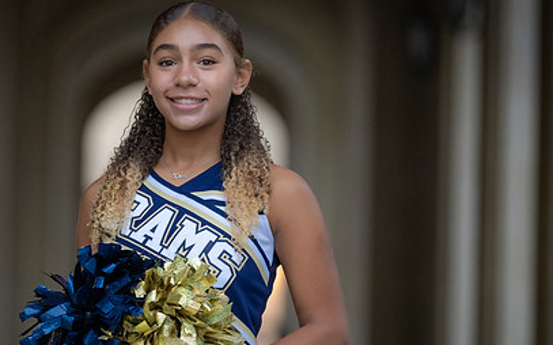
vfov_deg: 4.9
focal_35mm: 266
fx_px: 4007
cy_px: 216
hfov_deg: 7.9
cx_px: 211
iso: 2500
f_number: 2.8
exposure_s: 1/250
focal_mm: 171
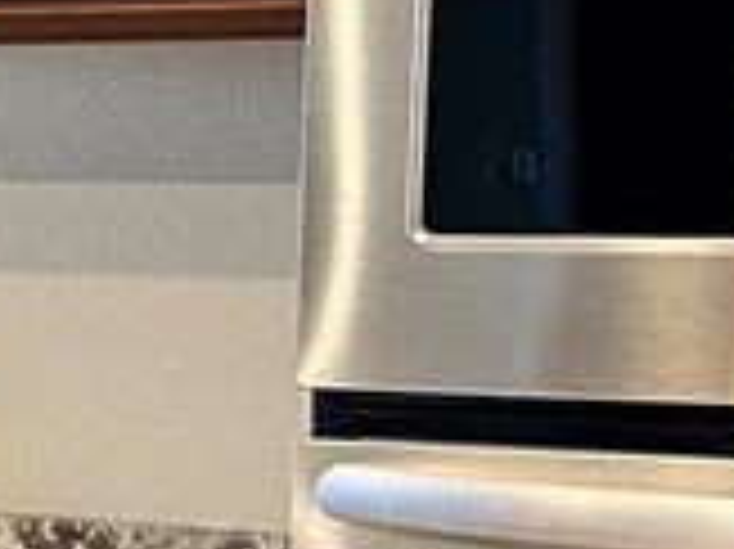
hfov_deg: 12.6
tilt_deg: -9.8
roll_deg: +0.4
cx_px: -279
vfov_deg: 9.7
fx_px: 3199
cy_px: 621
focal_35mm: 151
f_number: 1.78
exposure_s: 1/60
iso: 640
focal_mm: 6.86
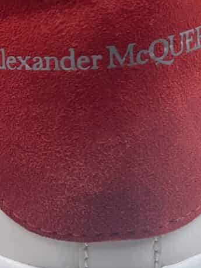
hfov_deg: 10.4
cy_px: 98
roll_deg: +3.4
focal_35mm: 139
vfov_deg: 14.2
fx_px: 1076
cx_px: -84
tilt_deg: -29.1
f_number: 1.6
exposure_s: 1/387
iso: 50
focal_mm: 5.1
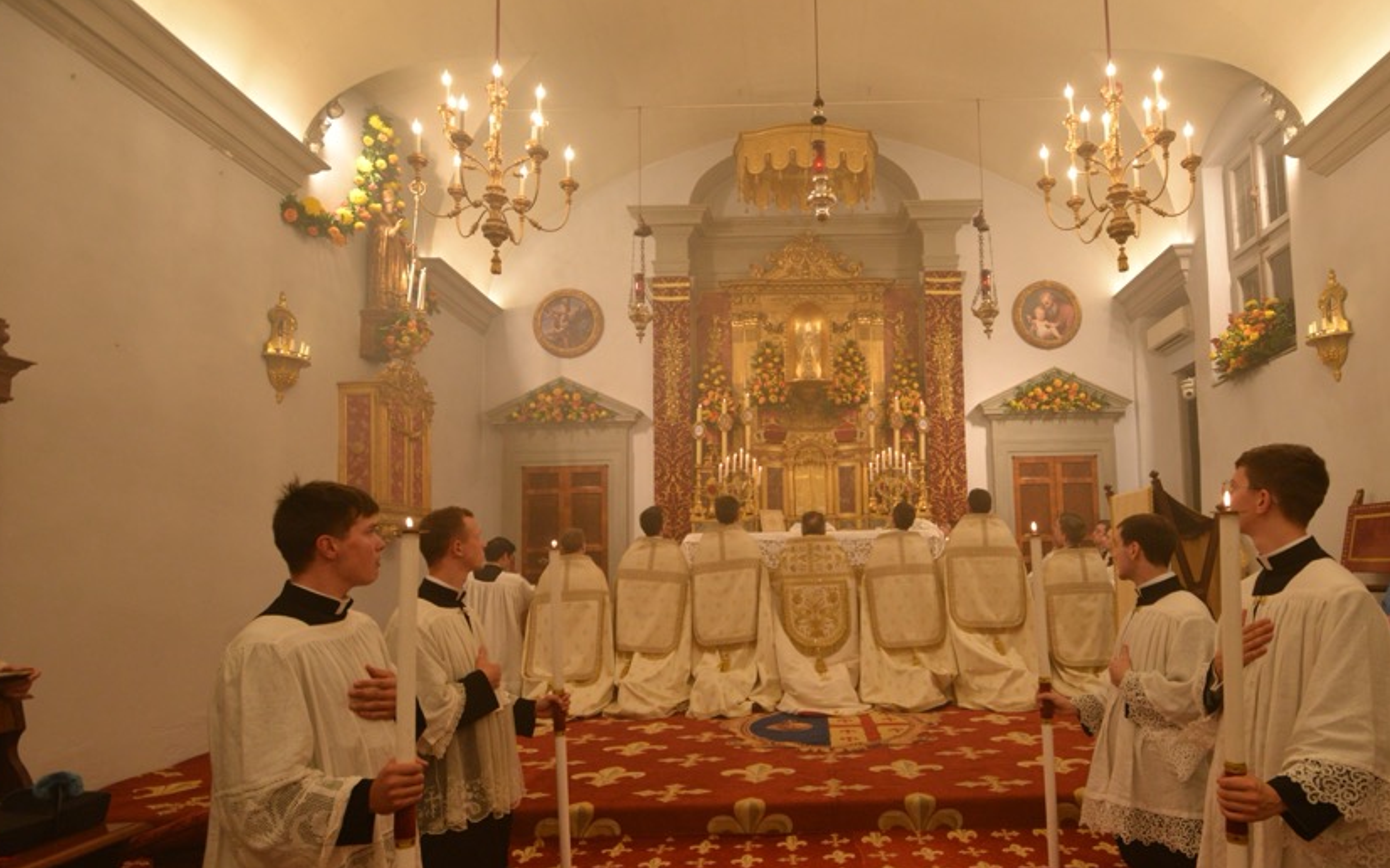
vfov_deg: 57.0
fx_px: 795
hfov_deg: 81.5
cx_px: 818
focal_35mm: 21
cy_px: 503
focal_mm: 17
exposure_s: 1/125
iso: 1600
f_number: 5.6
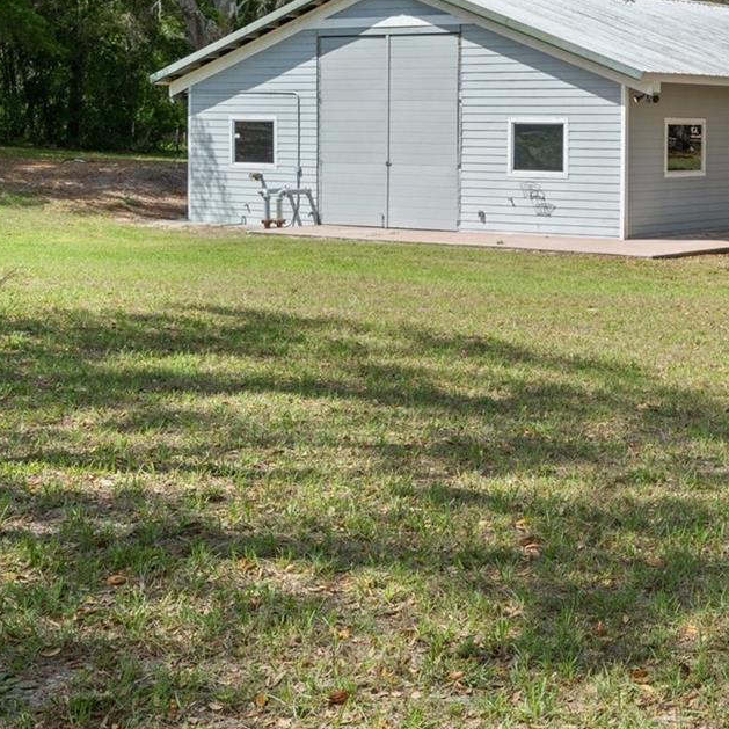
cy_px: 188
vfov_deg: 25.4
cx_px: 728
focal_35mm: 67
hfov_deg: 24.6
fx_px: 1596
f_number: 8
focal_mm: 31
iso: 640
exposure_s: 1/125
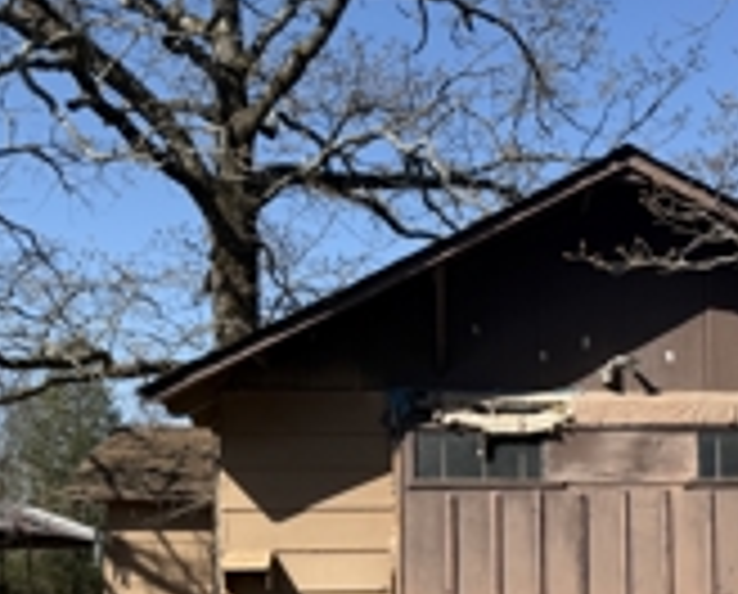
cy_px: 531
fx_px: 1248
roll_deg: +0.6
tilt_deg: +4.4
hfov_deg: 31.9
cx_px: 616
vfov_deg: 25.9
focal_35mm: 57
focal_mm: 6.76
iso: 80
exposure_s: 1/3425
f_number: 1.78
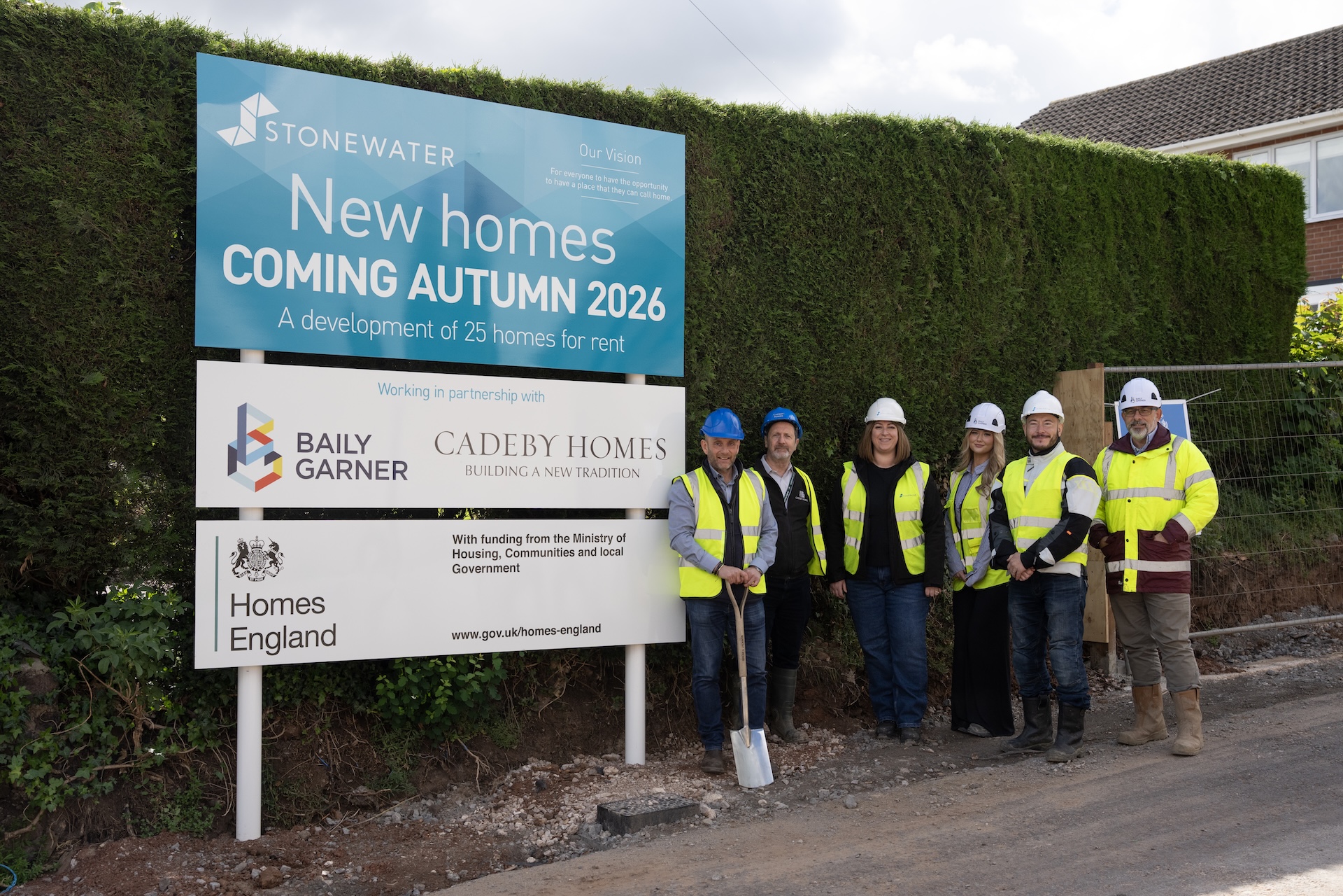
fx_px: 1492
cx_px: 672
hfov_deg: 48.5
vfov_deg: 33.4
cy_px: 448
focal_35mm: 40
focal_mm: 40
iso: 500
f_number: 5.6
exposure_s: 1/1250
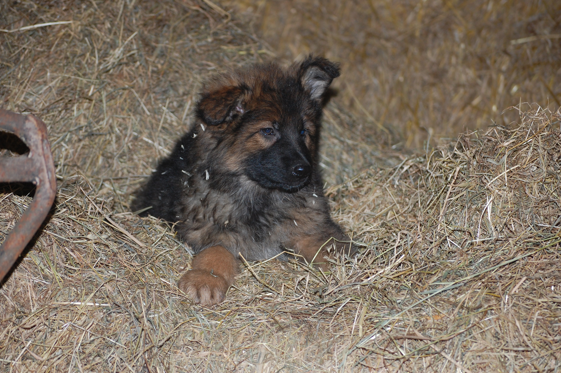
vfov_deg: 9.1
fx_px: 2335
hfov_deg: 13.7
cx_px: 280
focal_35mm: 150
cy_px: 186
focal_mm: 100
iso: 400
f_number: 4.5
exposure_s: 1/60
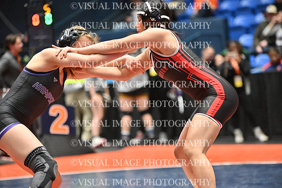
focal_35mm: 140
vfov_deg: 9.8
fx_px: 1097
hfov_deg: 14.7
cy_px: 94
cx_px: 141
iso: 6400
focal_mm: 140
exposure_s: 1/1000
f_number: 2.8
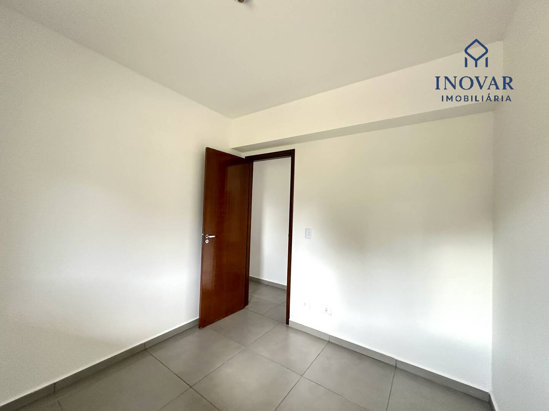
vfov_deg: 85.7
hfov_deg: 102.1
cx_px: 274
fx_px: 222
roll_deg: -2.0
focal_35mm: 14
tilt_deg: +2.9
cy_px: 206
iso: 500
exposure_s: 1/60
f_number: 2.2
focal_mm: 2.22
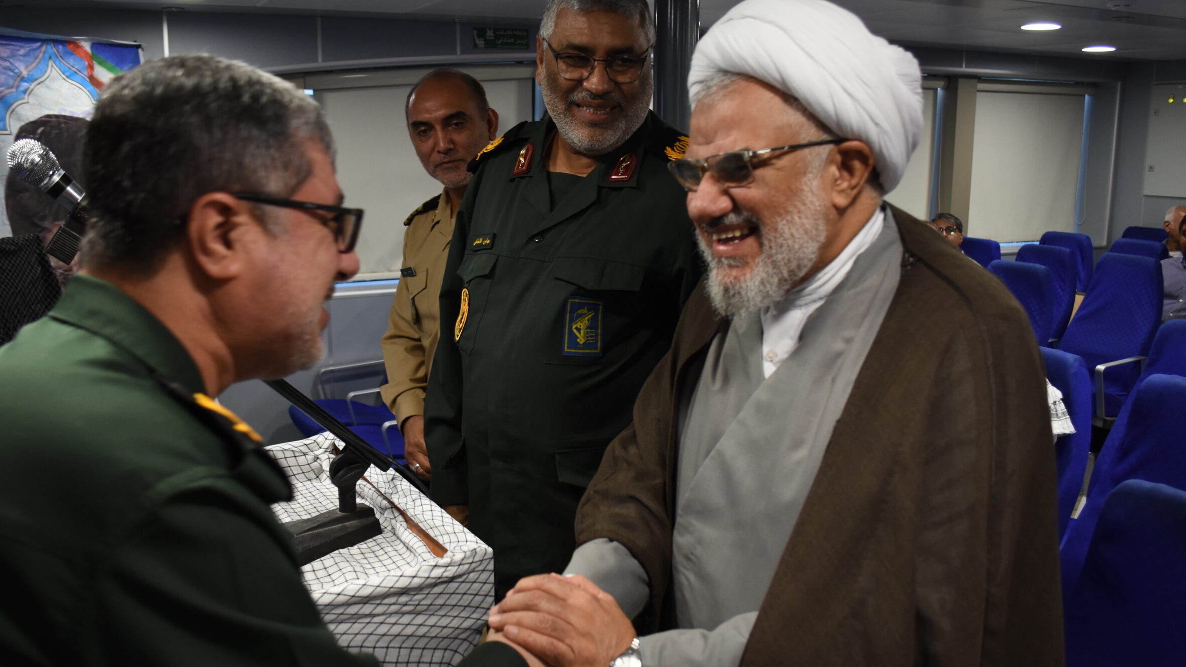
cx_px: 570
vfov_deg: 34.7
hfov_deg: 58.0
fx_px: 1069
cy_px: 343
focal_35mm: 34
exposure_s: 1/100
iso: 640
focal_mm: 20
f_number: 3.8
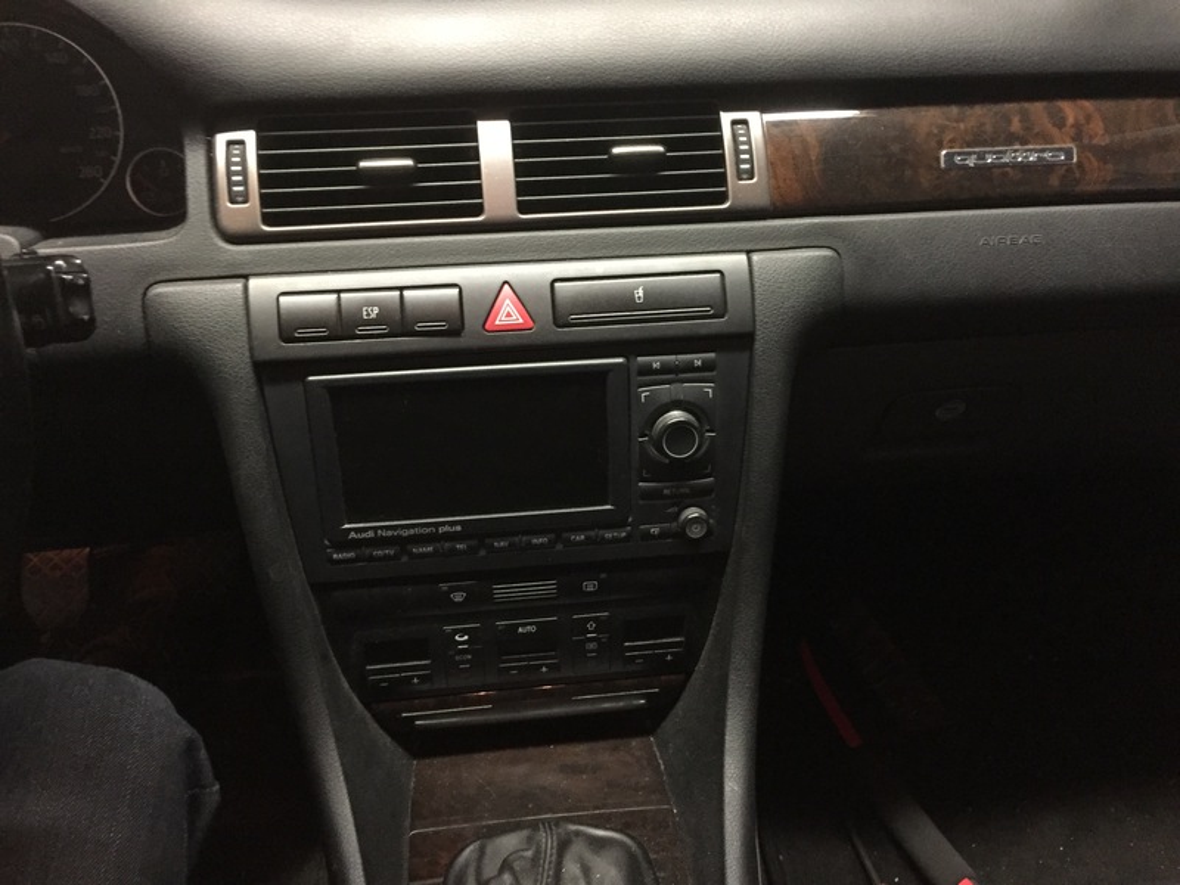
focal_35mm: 29
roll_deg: +0.7
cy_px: 442
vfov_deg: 48.2
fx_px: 989
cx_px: 590
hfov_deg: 61.7
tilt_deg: -32.3
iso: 320
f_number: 2.2
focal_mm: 4.15
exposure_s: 1/17
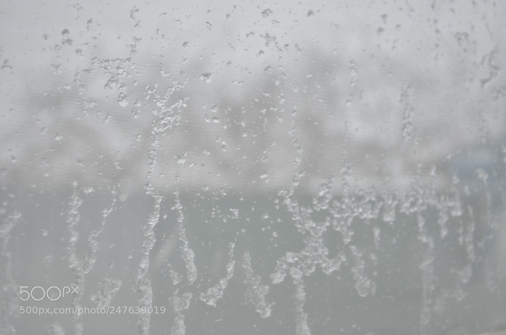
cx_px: 253
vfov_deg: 24.9
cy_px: 168
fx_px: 757
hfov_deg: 36.9
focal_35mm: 54
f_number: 5
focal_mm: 36
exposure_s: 1/80
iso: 125
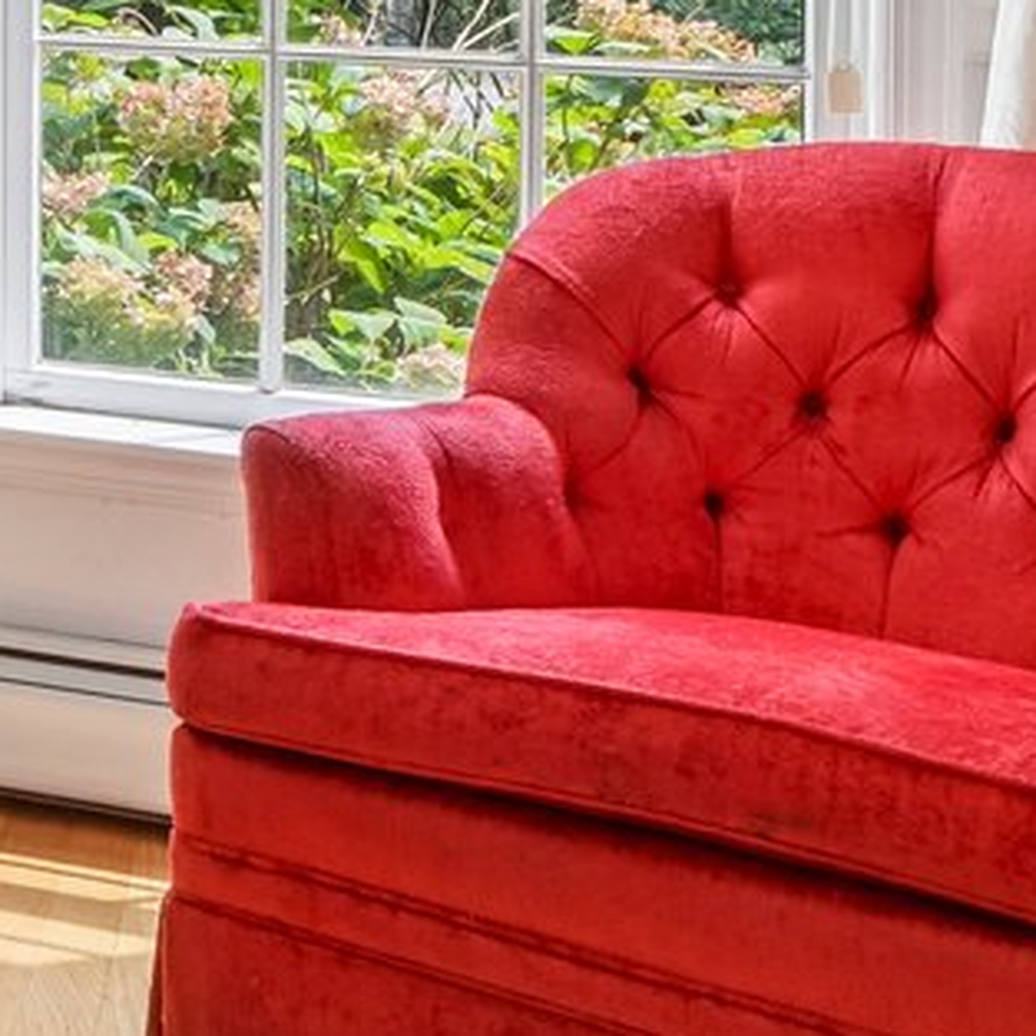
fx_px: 3014
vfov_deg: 18.2
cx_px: -1943
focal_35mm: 89
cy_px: -316
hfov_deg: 11.9
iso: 160
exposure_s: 1/20
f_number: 9
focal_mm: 16
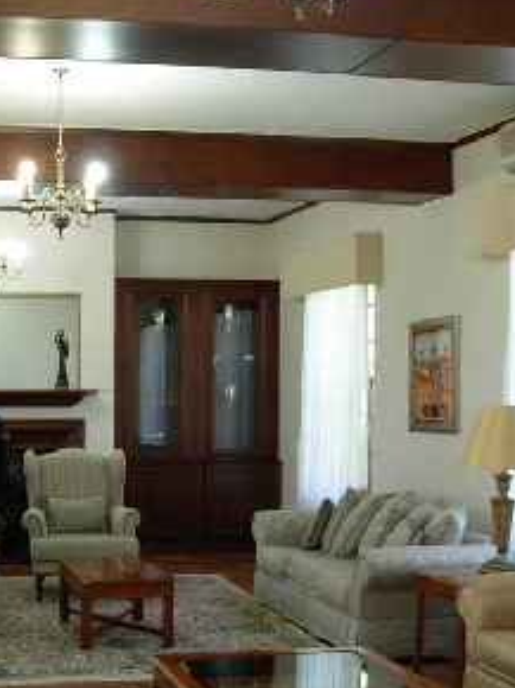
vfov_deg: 30.7
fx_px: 1252
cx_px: -12
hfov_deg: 22.3
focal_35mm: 63
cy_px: 399
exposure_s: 1/10.6
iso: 79
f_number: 2.9
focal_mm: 6.3
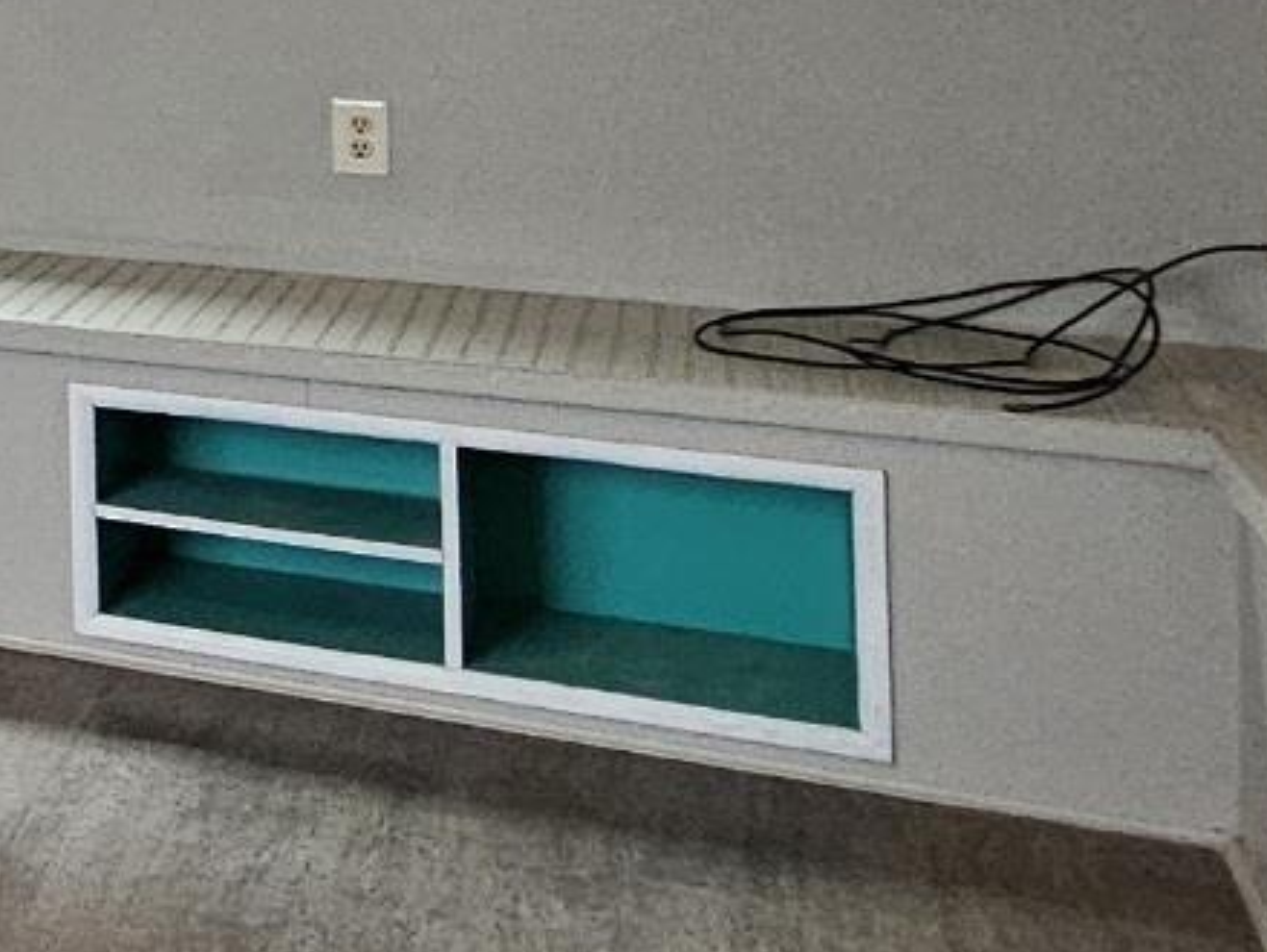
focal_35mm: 71
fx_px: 2601
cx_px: -1463
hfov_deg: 17.0
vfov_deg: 19.3
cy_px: -257
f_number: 2.2
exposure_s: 1/60.2
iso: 320
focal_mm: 2.2
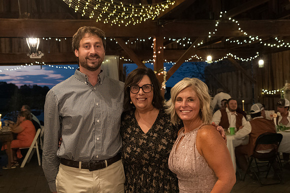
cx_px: 145
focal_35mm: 41
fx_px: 330
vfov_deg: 32.6
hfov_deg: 47.4
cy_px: 96
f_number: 6.3
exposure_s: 1/60
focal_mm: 41
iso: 6400
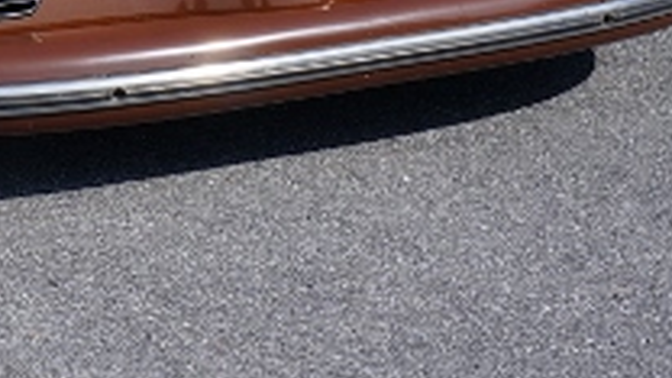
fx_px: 2844
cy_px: -163
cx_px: -74
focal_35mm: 160
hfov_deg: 13.2
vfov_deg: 7.5
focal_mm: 33
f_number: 13
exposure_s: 1/125
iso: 100
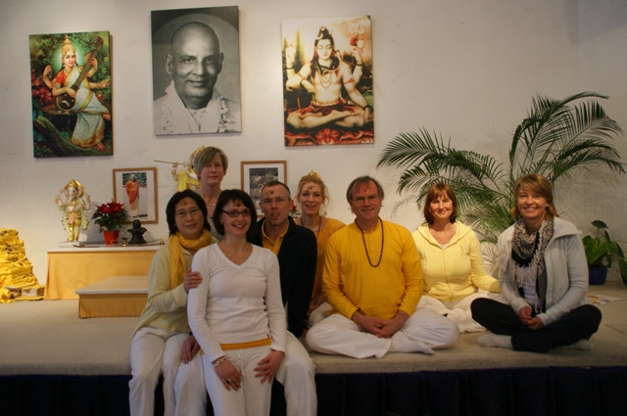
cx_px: 314
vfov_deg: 39.9
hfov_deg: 57.3
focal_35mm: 33
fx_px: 574
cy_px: 208
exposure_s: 1/30
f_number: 3.5
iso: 400
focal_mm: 22
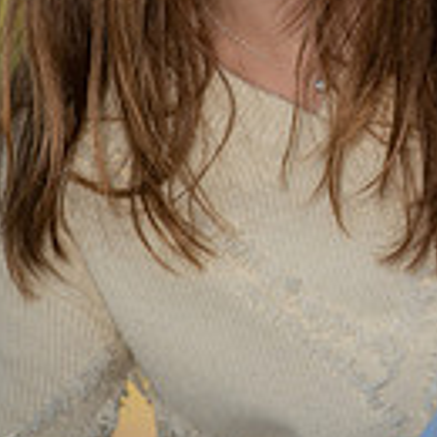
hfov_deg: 2.4
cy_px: 30
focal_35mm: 721
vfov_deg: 2.4
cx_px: 524
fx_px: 10298
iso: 50
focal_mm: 190
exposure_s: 1/250
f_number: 3.5
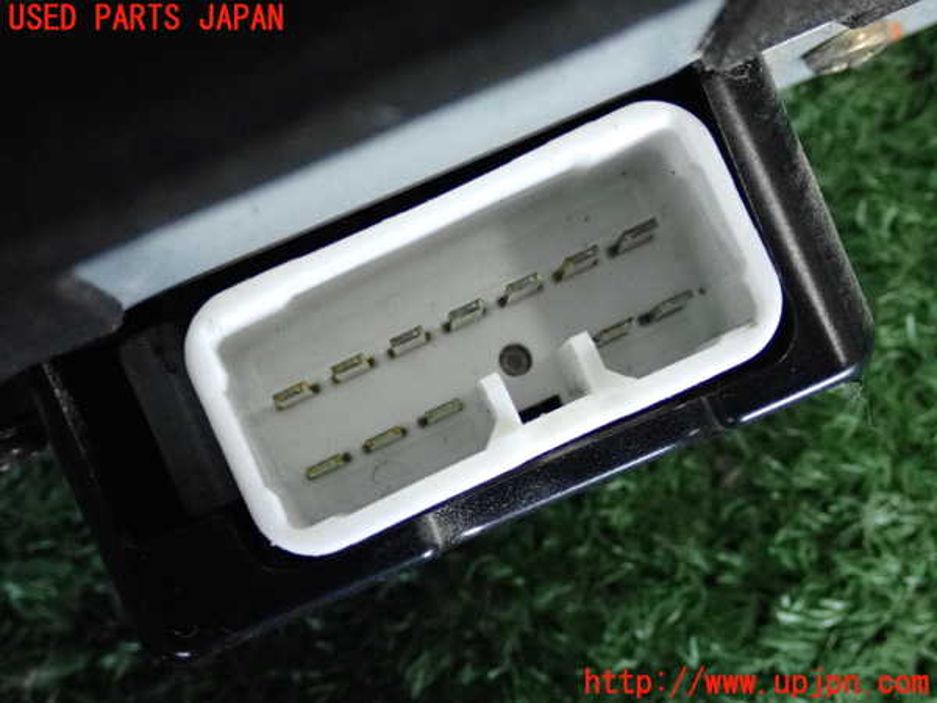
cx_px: 468
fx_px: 1814
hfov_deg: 29.0
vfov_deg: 21.9
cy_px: 352
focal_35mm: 67
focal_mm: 11.88
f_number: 3.8
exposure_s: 1/125
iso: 2000
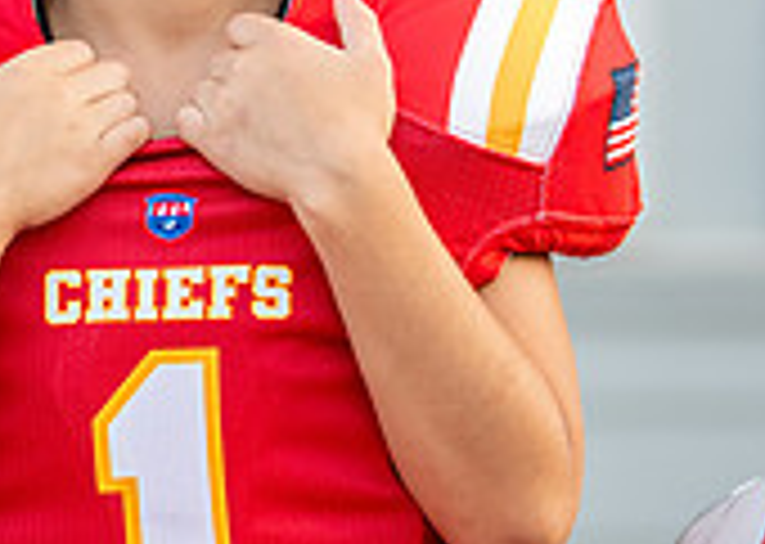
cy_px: 67
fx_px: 4557
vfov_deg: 6.8
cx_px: 241
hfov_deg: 9.6
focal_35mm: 210
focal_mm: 50
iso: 200
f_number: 1.2
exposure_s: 1/1600
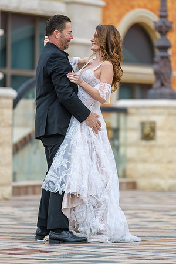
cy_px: 132
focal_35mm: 200
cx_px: 88
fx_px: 1467
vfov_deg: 10.3
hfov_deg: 6.9
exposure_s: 1/3200
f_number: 2.8
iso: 400
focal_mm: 200
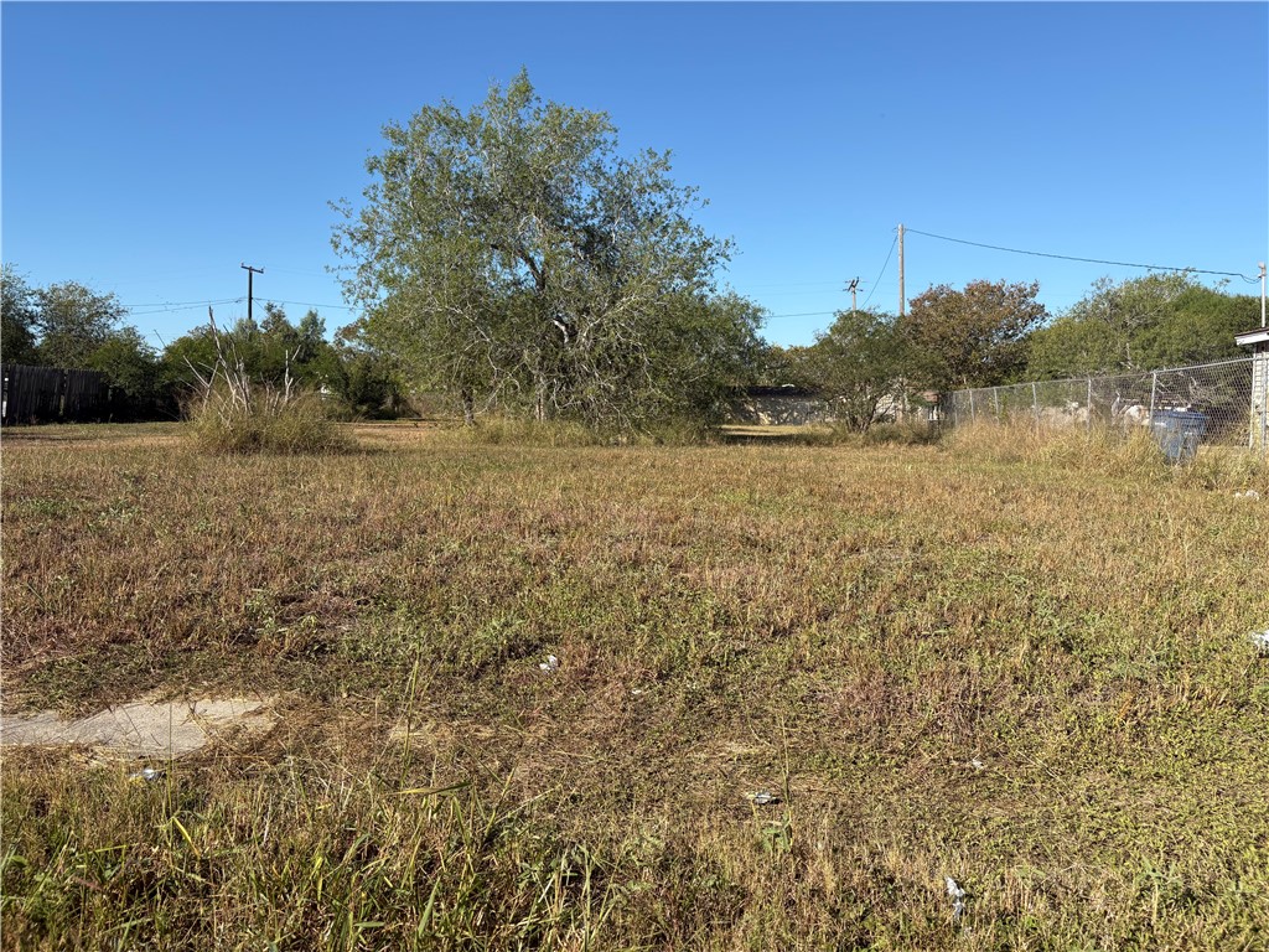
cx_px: 634
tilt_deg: -4.9
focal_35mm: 26
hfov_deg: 67.3
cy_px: 476
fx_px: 953
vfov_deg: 53.1
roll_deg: -0.8
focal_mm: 5.96
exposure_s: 1/3125
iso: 50
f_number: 1.6
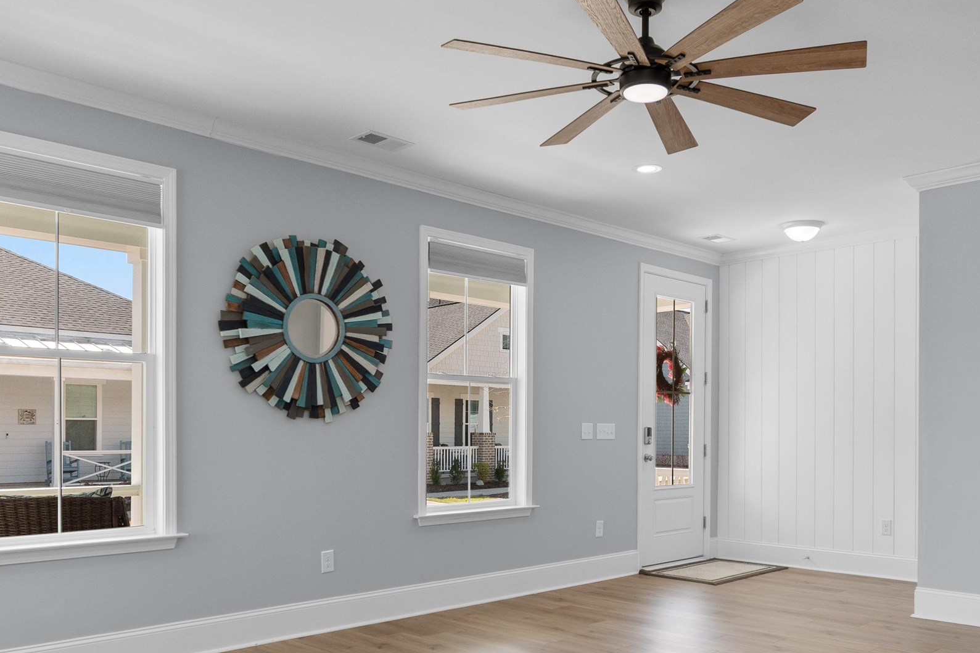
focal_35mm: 29
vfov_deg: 44.4
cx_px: 558
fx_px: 789
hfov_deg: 63.4
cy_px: 426
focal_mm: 10
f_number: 4.5
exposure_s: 1/5
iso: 100
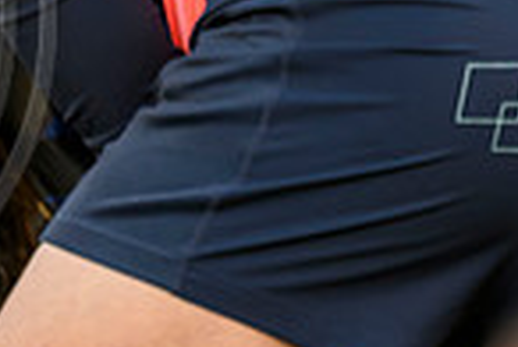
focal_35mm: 2222
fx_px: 32037
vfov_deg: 0.6
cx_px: -309
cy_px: 9
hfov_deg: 0.9
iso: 800
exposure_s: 1/640
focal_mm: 560
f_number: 4
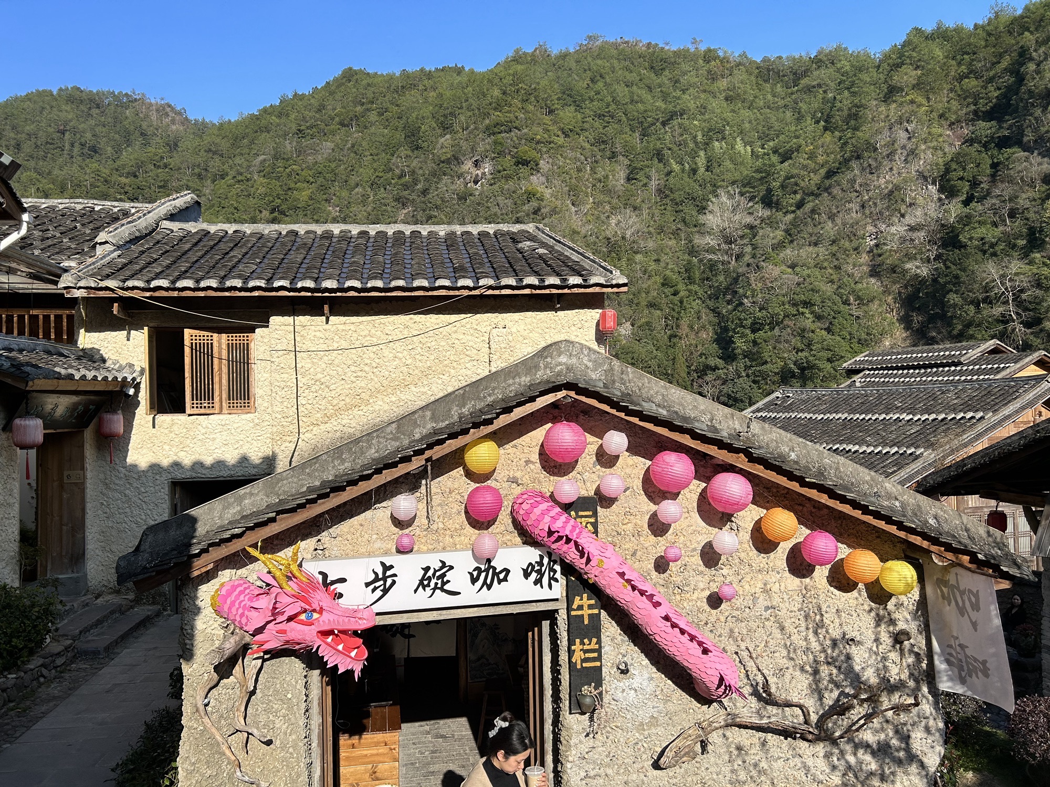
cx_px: 525
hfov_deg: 67.3
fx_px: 789
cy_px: 394
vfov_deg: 53.1
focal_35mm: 26
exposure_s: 1/3968
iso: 50
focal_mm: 5.7
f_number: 1.5
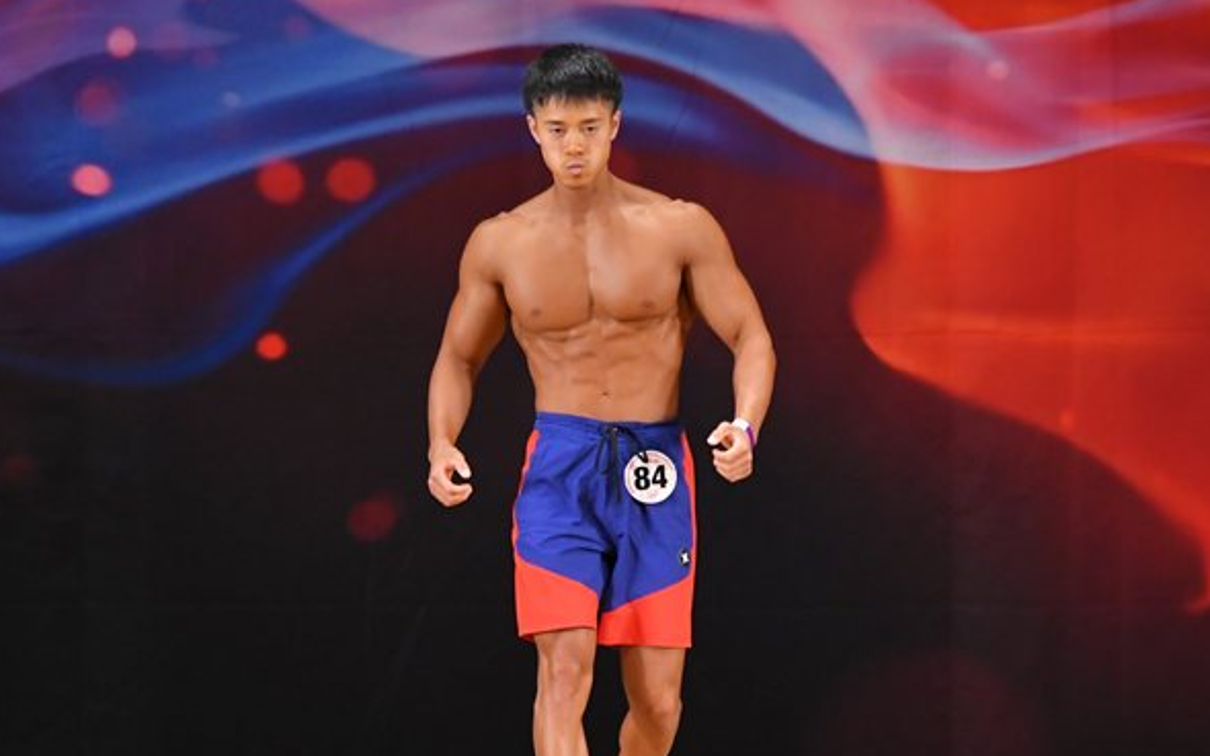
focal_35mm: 341
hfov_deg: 6.2
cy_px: 473
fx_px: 11247
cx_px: 735
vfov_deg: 3.9
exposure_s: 1/400
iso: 3200
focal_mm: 170
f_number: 5.6
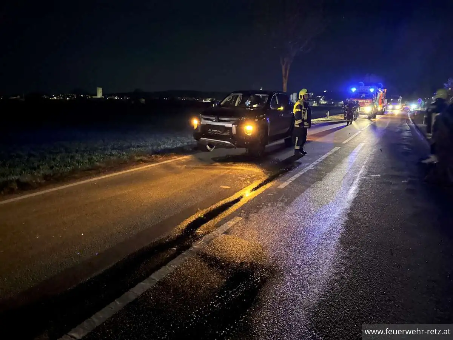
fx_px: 314
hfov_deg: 71.6
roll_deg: -1.0
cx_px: 226
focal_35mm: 24
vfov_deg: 56.8
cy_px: 170
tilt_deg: -11.8
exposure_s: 1/15
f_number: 1.78
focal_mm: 6.76
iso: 8000
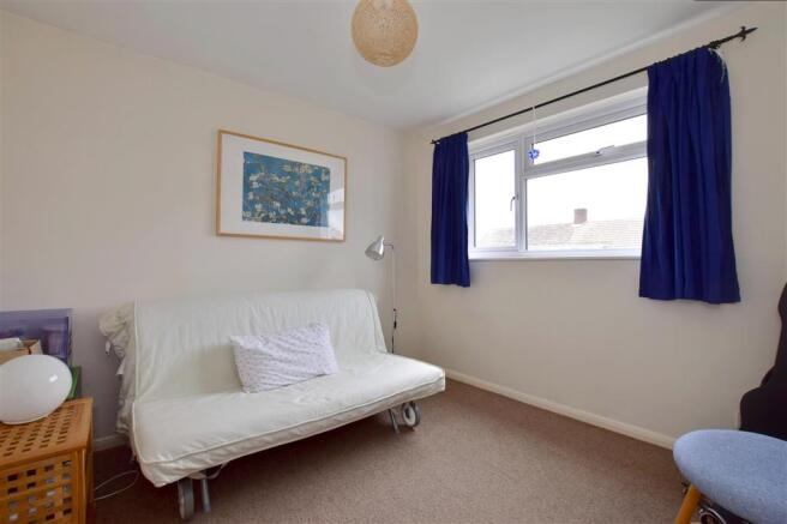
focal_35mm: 15
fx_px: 328
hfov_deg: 100.4
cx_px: 394
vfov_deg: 77.3
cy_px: 262
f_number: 11
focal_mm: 10
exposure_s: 1/60
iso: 400
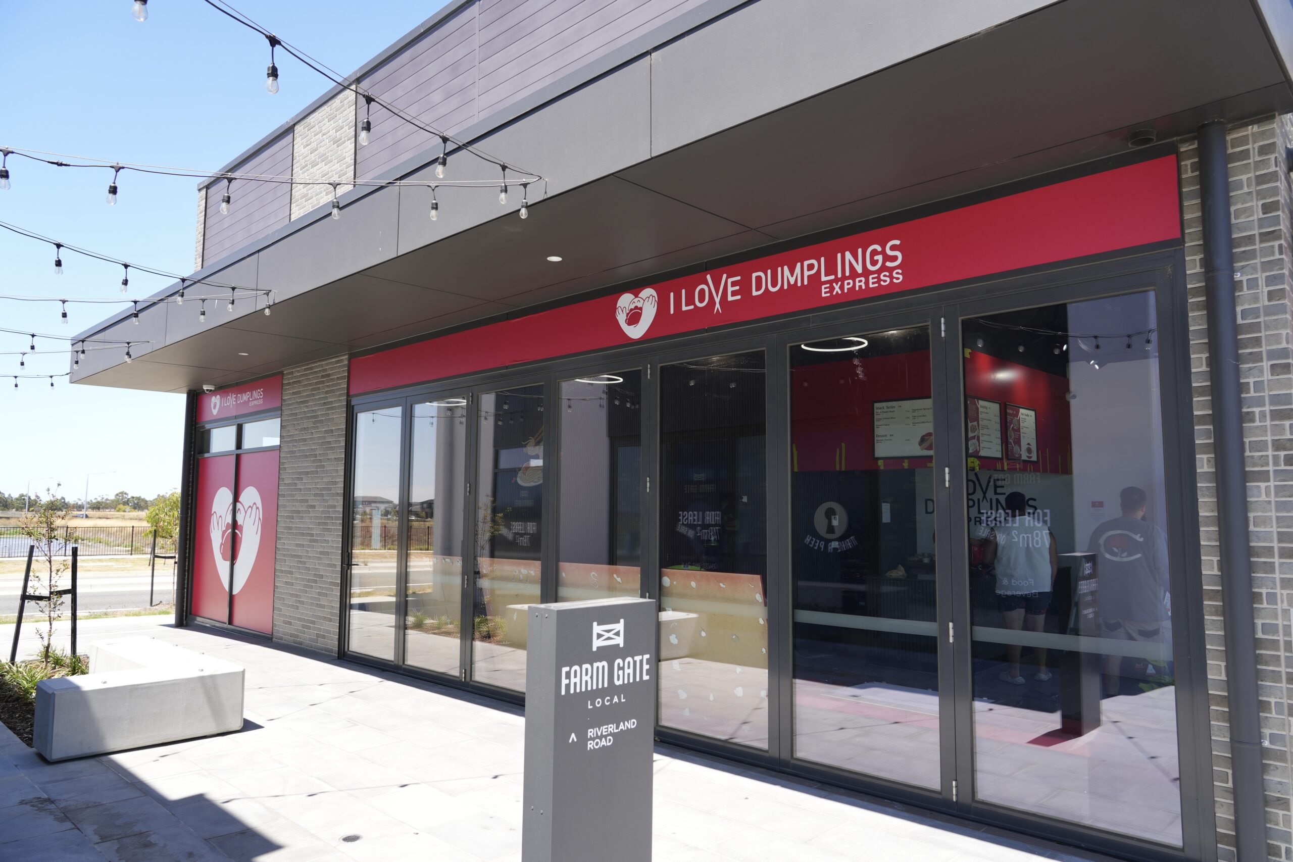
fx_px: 862
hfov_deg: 73.7
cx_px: 646
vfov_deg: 53.1
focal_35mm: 24
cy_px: 431
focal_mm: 24
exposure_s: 1/100
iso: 100
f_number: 7.1
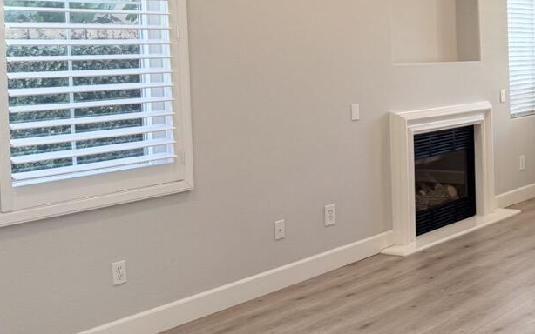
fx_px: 773
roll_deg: +1.3
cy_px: 82
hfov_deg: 34.4
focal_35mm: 53
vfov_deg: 24.2
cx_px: 547
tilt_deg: -3.1
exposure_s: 1/223
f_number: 1.78
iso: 160
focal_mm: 6.76
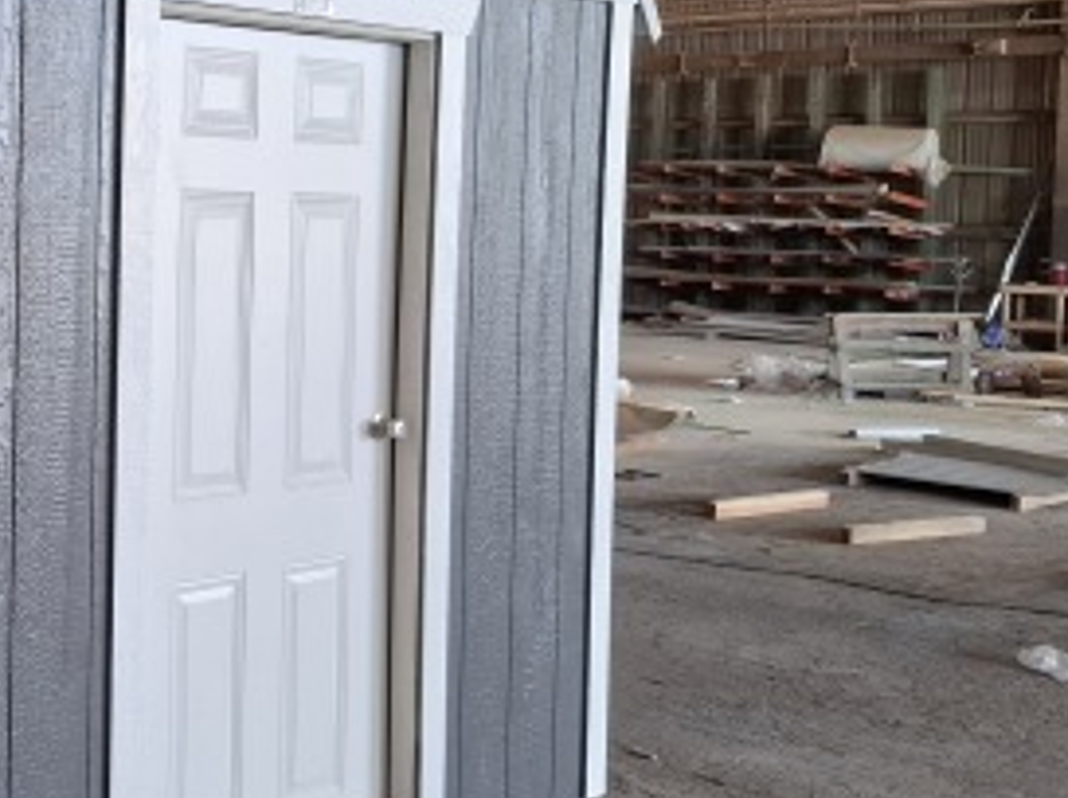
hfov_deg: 31.7
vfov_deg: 26.8
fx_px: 1664
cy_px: 254
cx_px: -94
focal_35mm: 54
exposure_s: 1/100
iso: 160
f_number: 1.8
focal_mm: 5.54
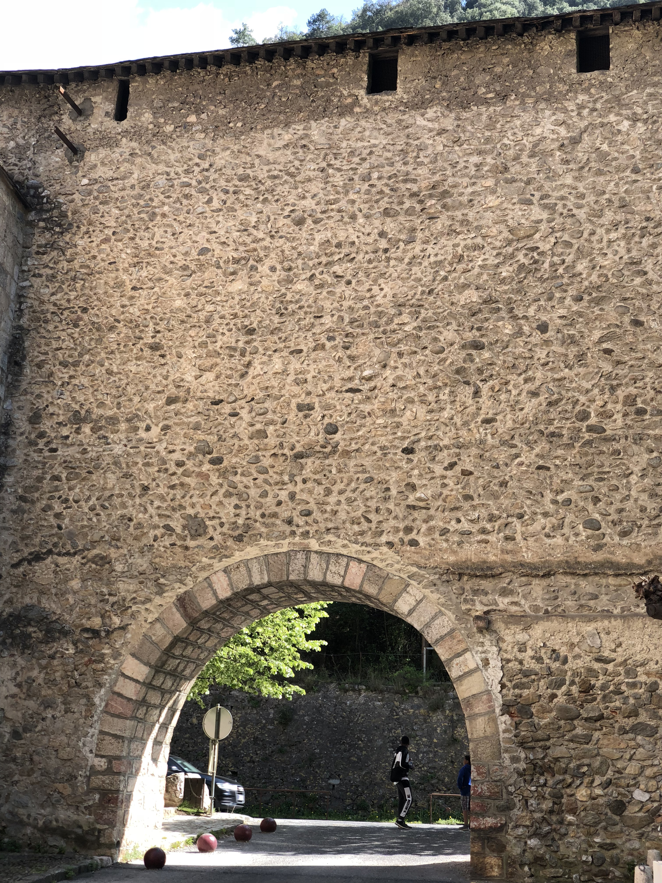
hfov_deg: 28.0
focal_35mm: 52
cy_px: 442
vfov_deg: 36.8
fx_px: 1326
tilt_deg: +18.0
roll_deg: -2.1
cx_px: 331
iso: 16
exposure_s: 1/202
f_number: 2.4
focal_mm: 6
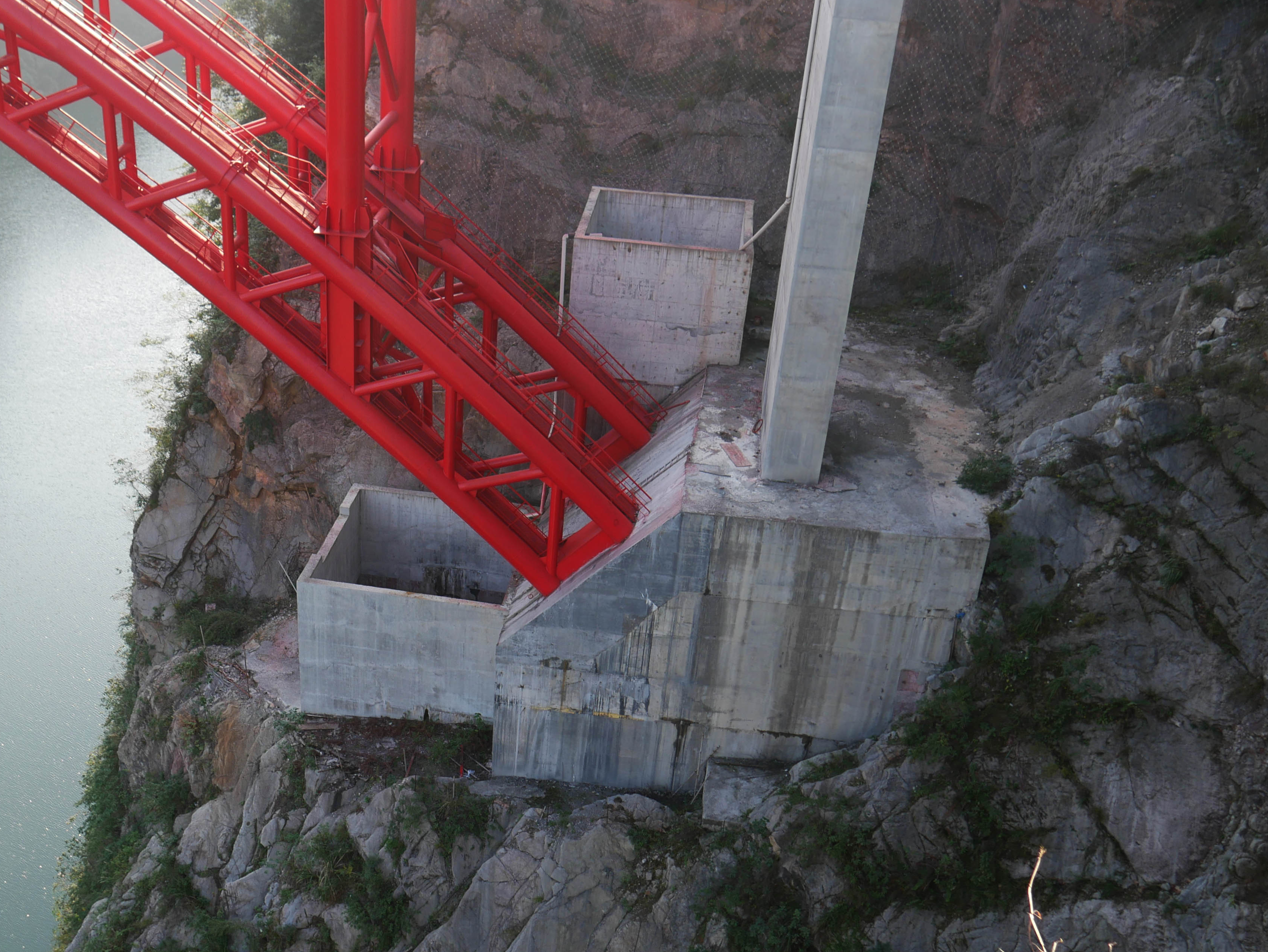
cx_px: 466
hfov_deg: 48.4
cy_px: 512
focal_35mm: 38
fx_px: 1393
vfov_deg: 37.7
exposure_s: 1/160
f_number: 4.5
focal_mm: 14
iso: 200
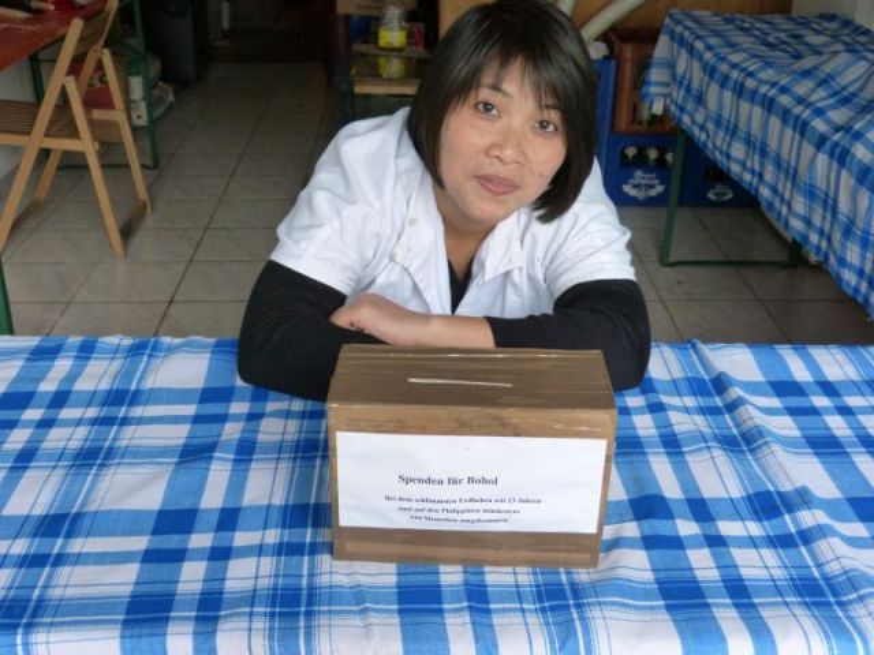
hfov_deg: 46.8
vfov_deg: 36.0
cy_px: 328
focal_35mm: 40
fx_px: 1010
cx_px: 437
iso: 400
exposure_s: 1/50
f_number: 3.1
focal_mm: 7
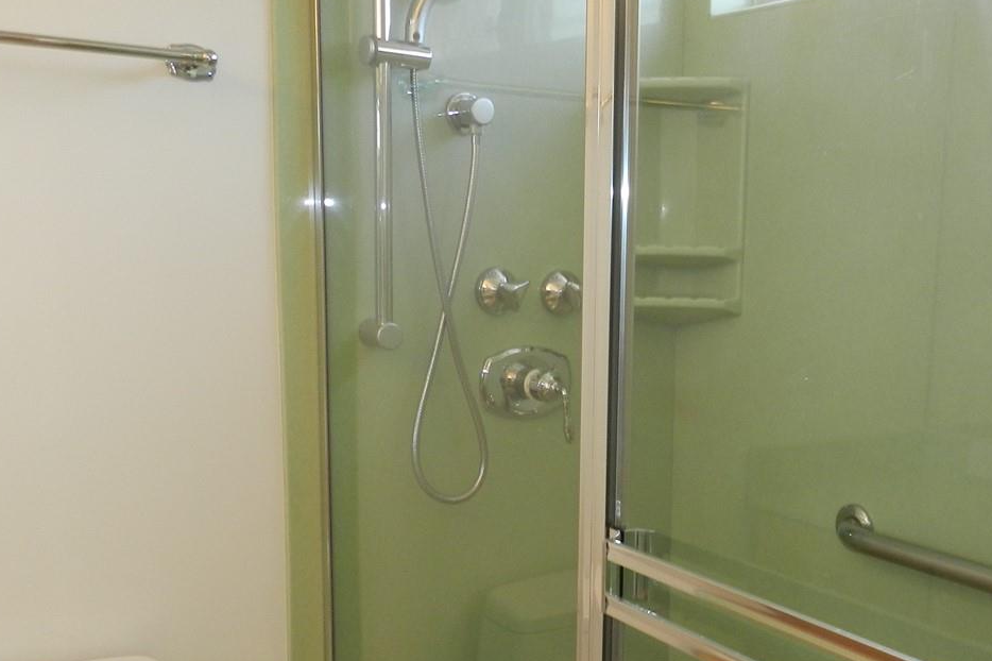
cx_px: 597
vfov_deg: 32.4
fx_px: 1129
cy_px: 425
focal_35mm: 41
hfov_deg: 47.1
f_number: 3.4
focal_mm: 4
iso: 200
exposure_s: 1/30
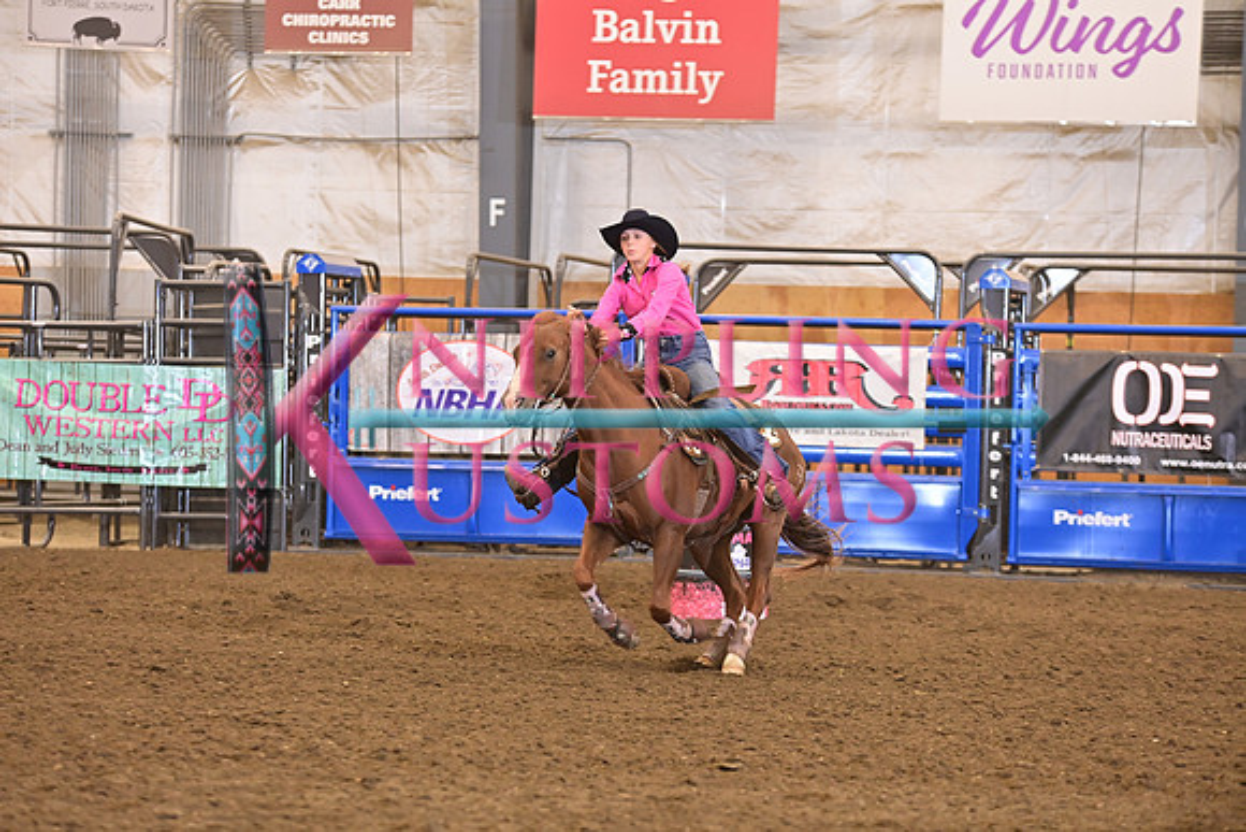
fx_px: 5193
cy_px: 416
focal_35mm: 150
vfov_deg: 9.2
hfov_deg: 13.7
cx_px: 623
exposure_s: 1/250
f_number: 3.5
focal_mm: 150
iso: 2000
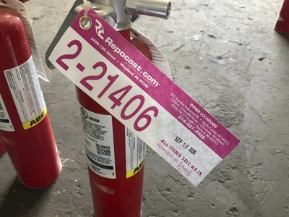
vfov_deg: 48.2
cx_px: 144
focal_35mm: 29
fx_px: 242
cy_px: 108
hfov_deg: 61.7
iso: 200
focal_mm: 3
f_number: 1.8
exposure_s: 1/60
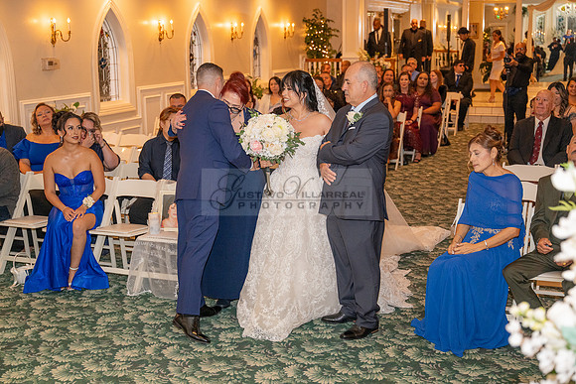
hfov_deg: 41.1
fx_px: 768
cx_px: 288
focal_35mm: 48
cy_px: 192
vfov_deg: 28.1
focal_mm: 48
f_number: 3.5
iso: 1600
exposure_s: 1/125
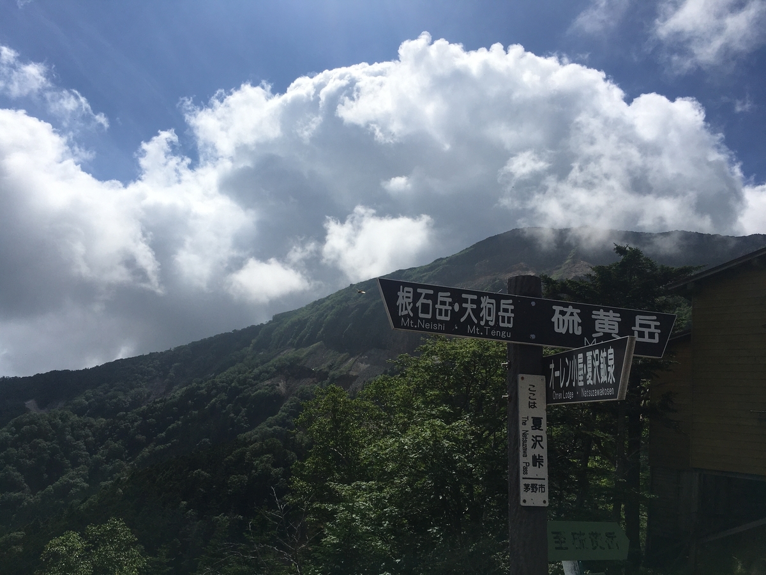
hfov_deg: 61.7
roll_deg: -7.6
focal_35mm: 29
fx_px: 642
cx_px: 383
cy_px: 288
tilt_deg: +11.9
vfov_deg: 48.2
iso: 25
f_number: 2.2
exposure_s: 1/5917
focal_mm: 4.15
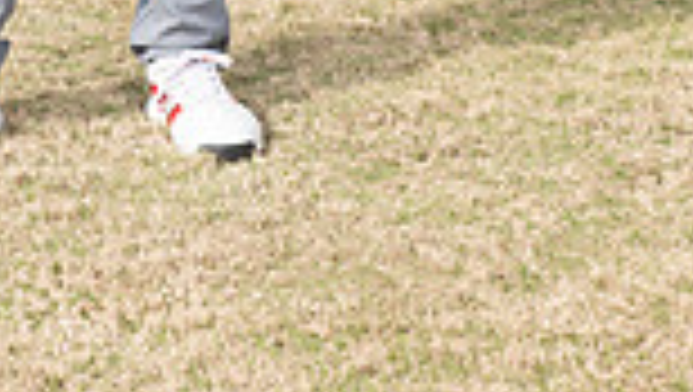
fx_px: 3090
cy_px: -568
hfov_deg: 12.7
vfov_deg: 6.8
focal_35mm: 168
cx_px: 50
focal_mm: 55
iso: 100
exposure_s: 1/400
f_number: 6.3
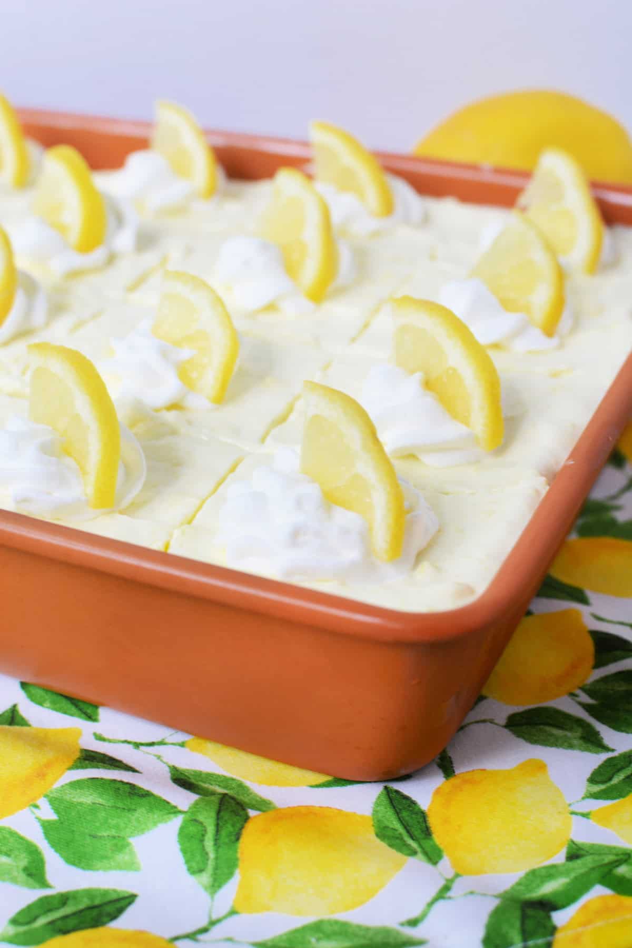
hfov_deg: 25.8
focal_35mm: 52
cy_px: 474
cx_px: 316
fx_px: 1382
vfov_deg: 37.9
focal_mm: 35
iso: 400
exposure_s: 1/125
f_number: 5.6
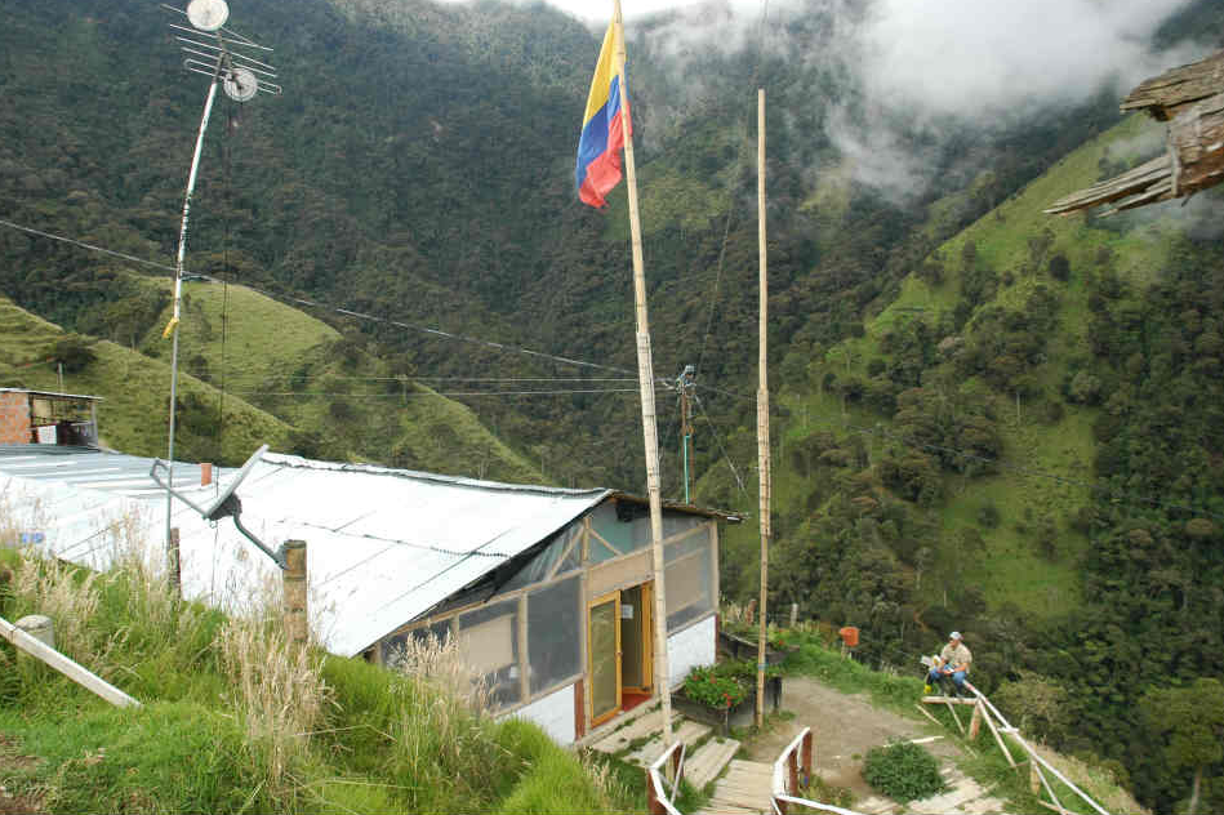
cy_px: 394
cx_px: 598
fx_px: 952
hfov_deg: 65.5
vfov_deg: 46.4
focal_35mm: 28
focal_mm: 18
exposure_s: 1/200
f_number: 6.3
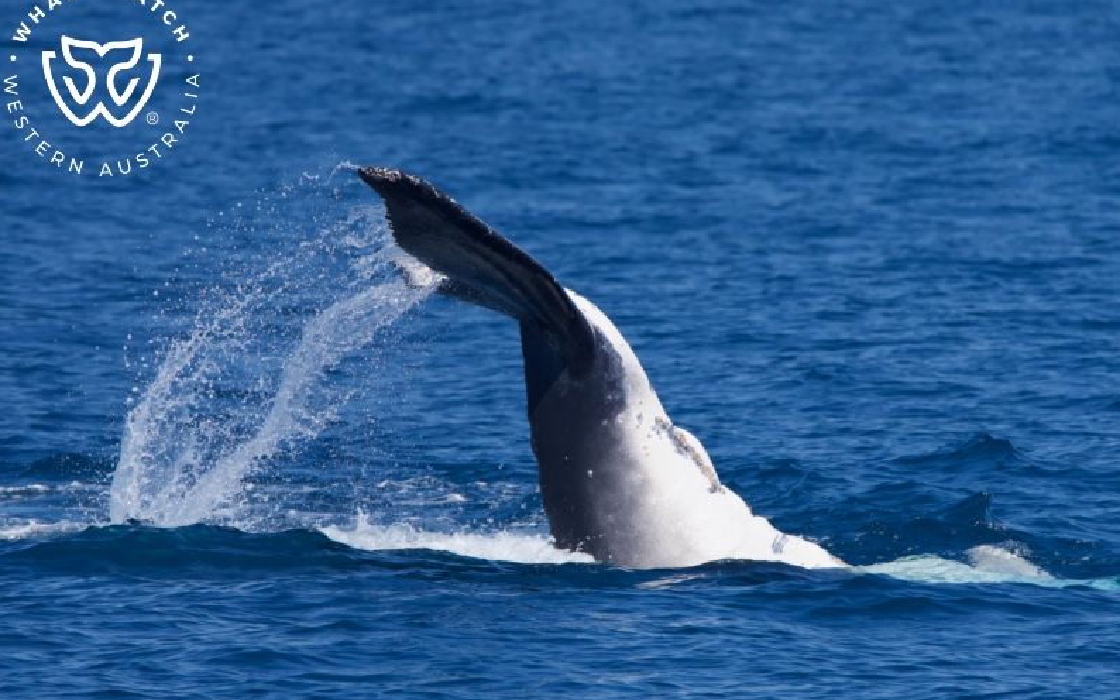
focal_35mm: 616
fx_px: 18800
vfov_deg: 2.1
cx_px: 561
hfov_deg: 3.4
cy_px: 349
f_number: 8
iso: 1000
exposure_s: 1/3200
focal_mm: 600
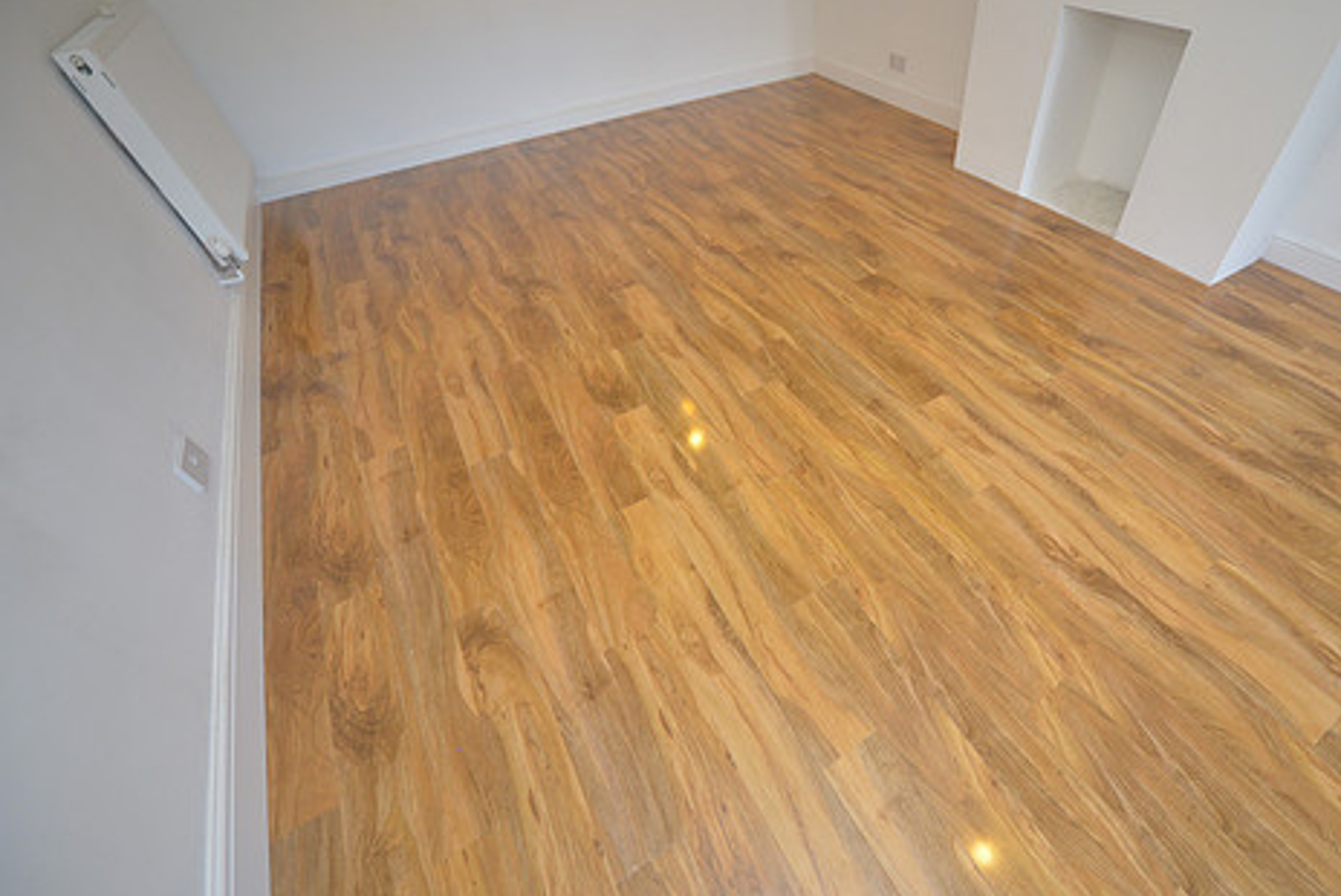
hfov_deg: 99.3
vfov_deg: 77.4
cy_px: 447
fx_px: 559
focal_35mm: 15
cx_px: 792
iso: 1000
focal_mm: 12
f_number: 5.6
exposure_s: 1/60
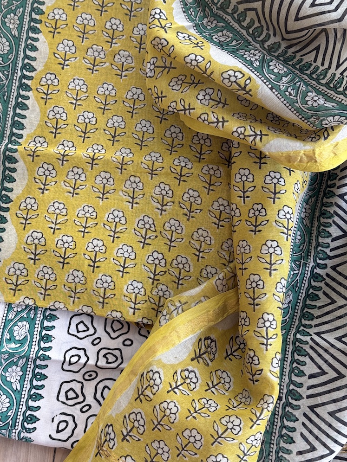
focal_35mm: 48
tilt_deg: -82.4
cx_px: 174
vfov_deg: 39.7
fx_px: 642
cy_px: 231
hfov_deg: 30.3
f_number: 1.78
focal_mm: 6.76
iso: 64
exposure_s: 1/186
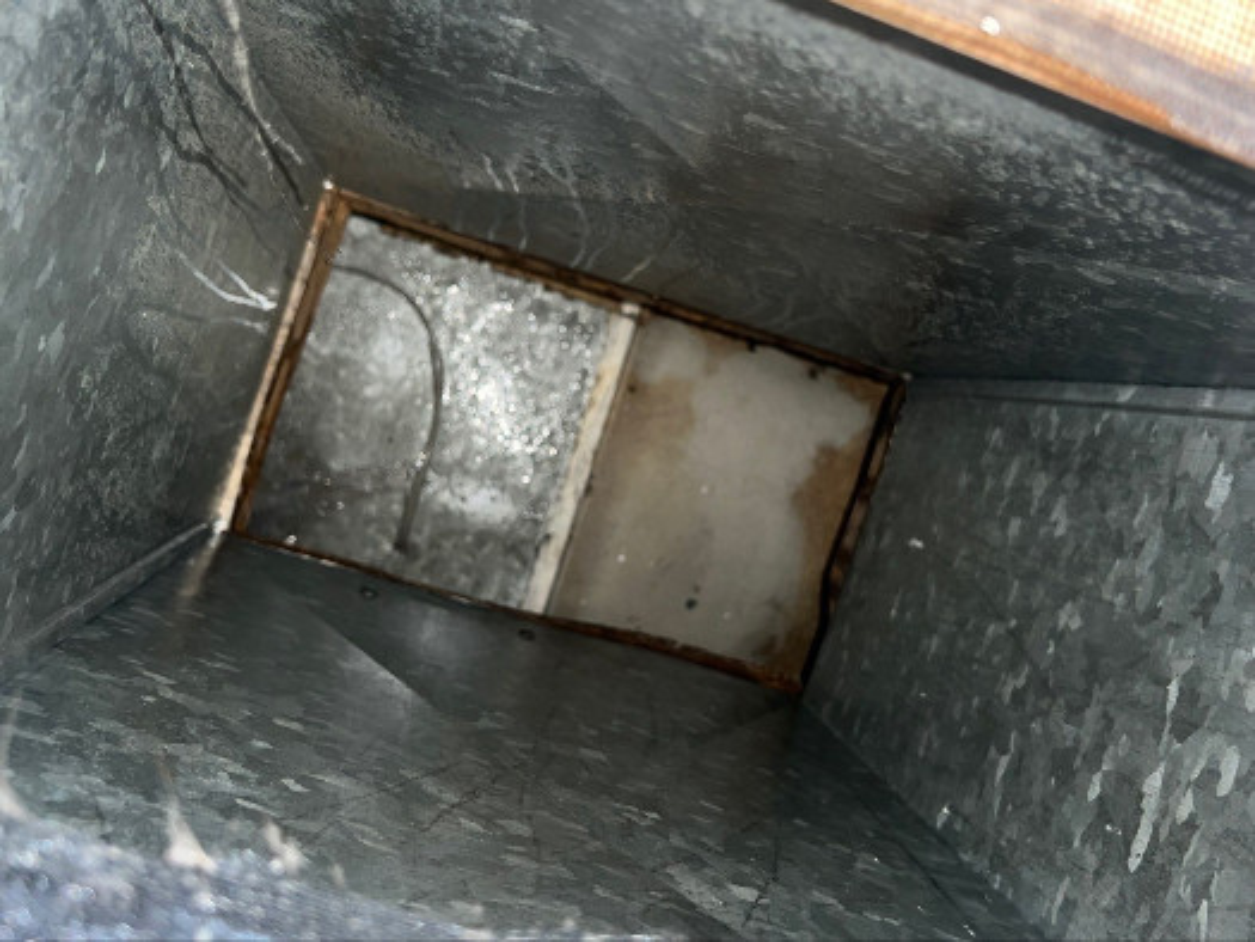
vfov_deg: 53.1
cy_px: 471
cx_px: 628
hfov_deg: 67.3
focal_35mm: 26
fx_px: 943
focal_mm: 4.2
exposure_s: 1/2105
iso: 32
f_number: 1.8
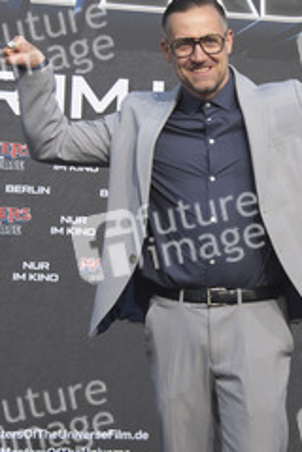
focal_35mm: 120
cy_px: 331
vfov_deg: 17.0
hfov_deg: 11.4
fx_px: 1510
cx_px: 223
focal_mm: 72
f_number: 6.3
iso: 320
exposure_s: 1/320
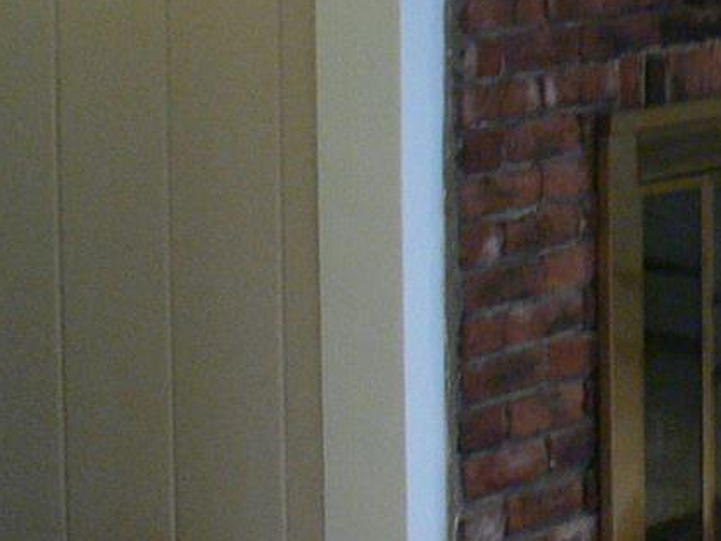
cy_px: 186
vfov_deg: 8.0
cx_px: 1571
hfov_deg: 9.7
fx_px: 3876
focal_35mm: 186
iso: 200
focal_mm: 8
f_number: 2.8
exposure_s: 1/30
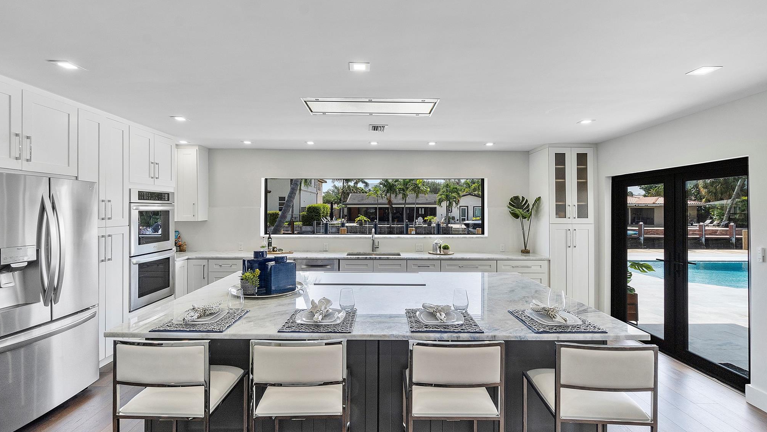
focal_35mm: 16
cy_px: 214
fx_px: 325
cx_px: 381
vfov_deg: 67.1
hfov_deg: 99.4
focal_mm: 10
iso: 160
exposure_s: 1/50
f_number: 11
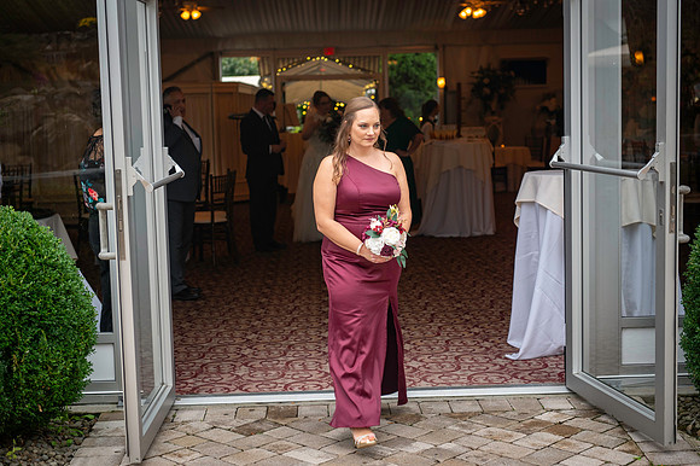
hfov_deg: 35.7
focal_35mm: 56
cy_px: 233
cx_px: 350
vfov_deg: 24.2
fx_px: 1088
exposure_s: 1/160
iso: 500
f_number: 3.5
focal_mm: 56
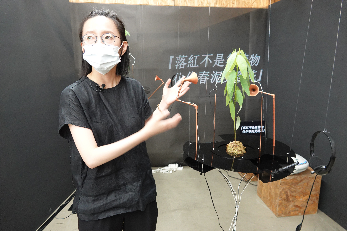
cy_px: 116
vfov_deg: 53.1
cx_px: 174
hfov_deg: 73.7
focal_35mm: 24
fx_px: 231
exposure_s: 1/30
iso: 800
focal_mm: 8.82
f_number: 2.5
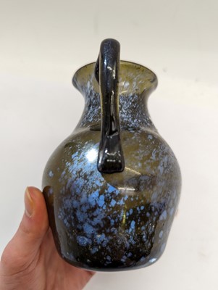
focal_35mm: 24
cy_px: 145
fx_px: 201
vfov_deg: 71.5
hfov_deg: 56.9
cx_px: 109
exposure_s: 1/309
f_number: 1.85
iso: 344
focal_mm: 6.81
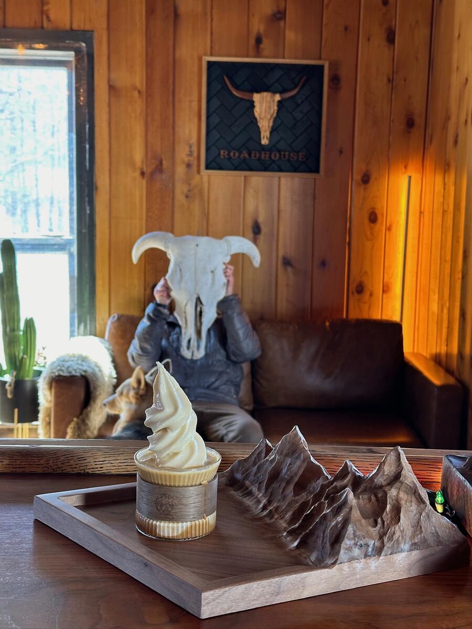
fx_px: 873
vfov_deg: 39.7
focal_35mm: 48
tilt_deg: -7.6
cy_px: 314
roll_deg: -2.3
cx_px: 236
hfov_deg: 30.3
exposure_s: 1/60
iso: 100
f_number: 1.78
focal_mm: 6.86
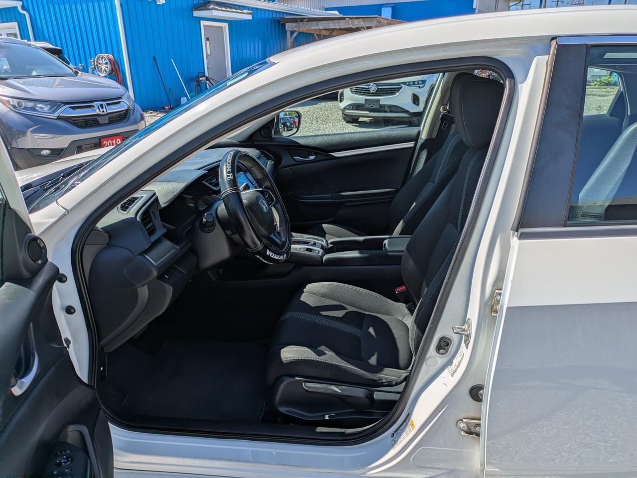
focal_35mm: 25
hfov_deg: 69.4
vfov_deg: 54.9
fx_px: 460
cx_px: 318
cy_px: 239
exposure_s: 1/2841
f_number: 1.89
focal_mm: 5.43
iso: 41
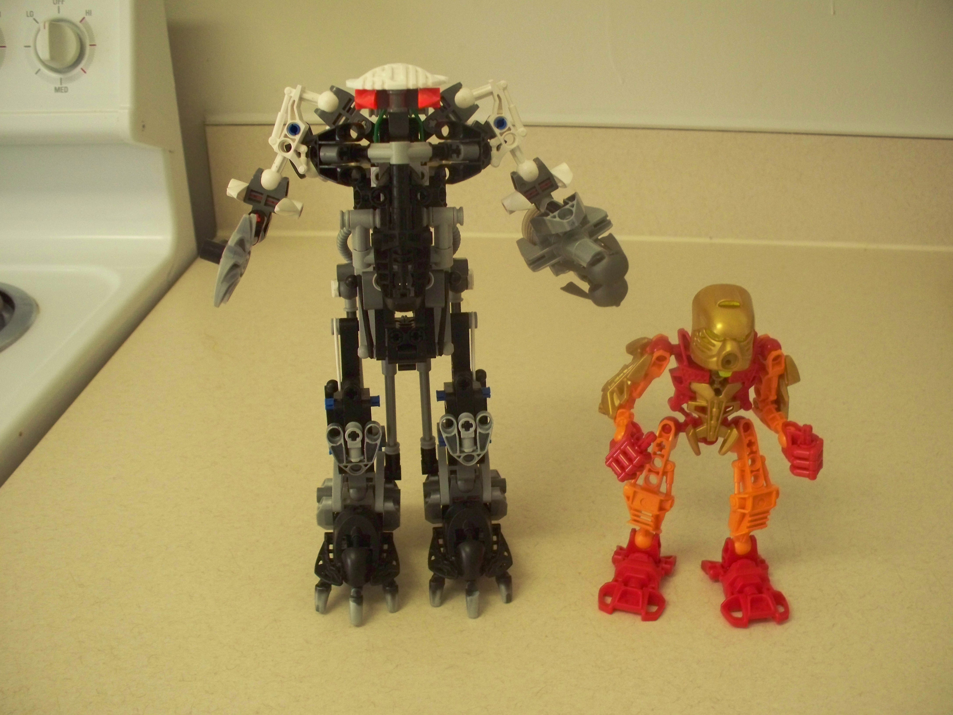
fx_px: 964
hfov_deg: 52.6
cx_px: 476
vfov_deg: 40.7
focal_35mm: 35
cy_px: 358
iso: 320
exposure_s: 1/30
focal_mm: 7.54
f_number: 2.8
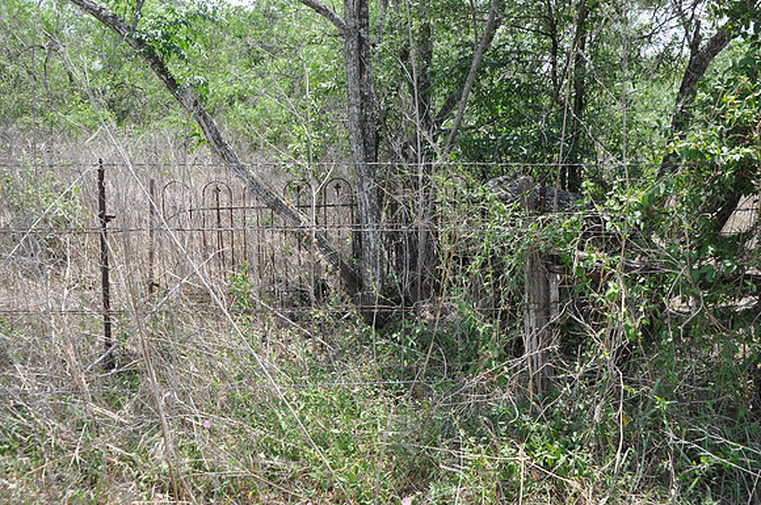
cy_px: 252
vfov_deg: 38.3
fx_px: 728
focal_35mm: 34
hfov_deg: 55.2
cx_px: 380
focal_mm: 23
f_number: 6.3
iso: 200
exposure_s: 1/160
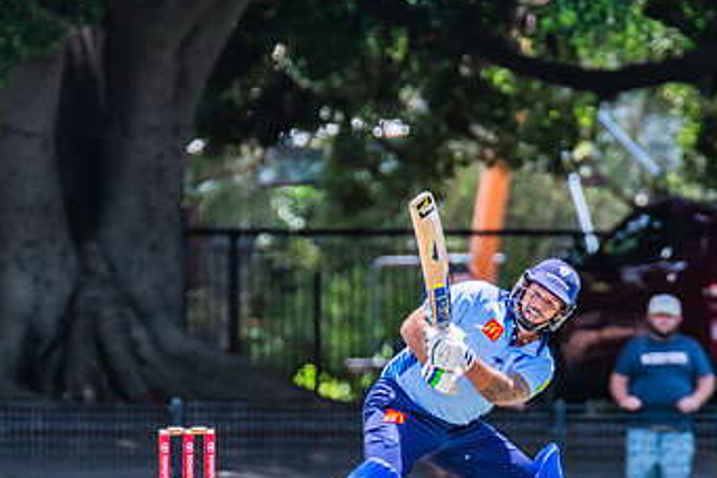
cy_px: 392
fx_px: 23360
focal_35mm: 1173
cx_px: 394
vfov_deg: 1.2
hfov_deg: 1.8
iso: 800
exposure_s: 1/1000
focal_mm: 600
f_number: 10
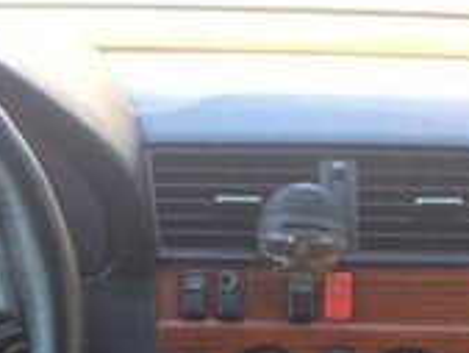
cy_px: 582
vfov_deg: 12.3
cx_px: 183
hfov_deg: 17.4
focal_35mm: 113
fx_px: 1532
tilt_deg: -29.1
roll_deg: -0.9
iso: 50
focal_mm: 4.15
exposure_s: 1/100
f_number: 2.2
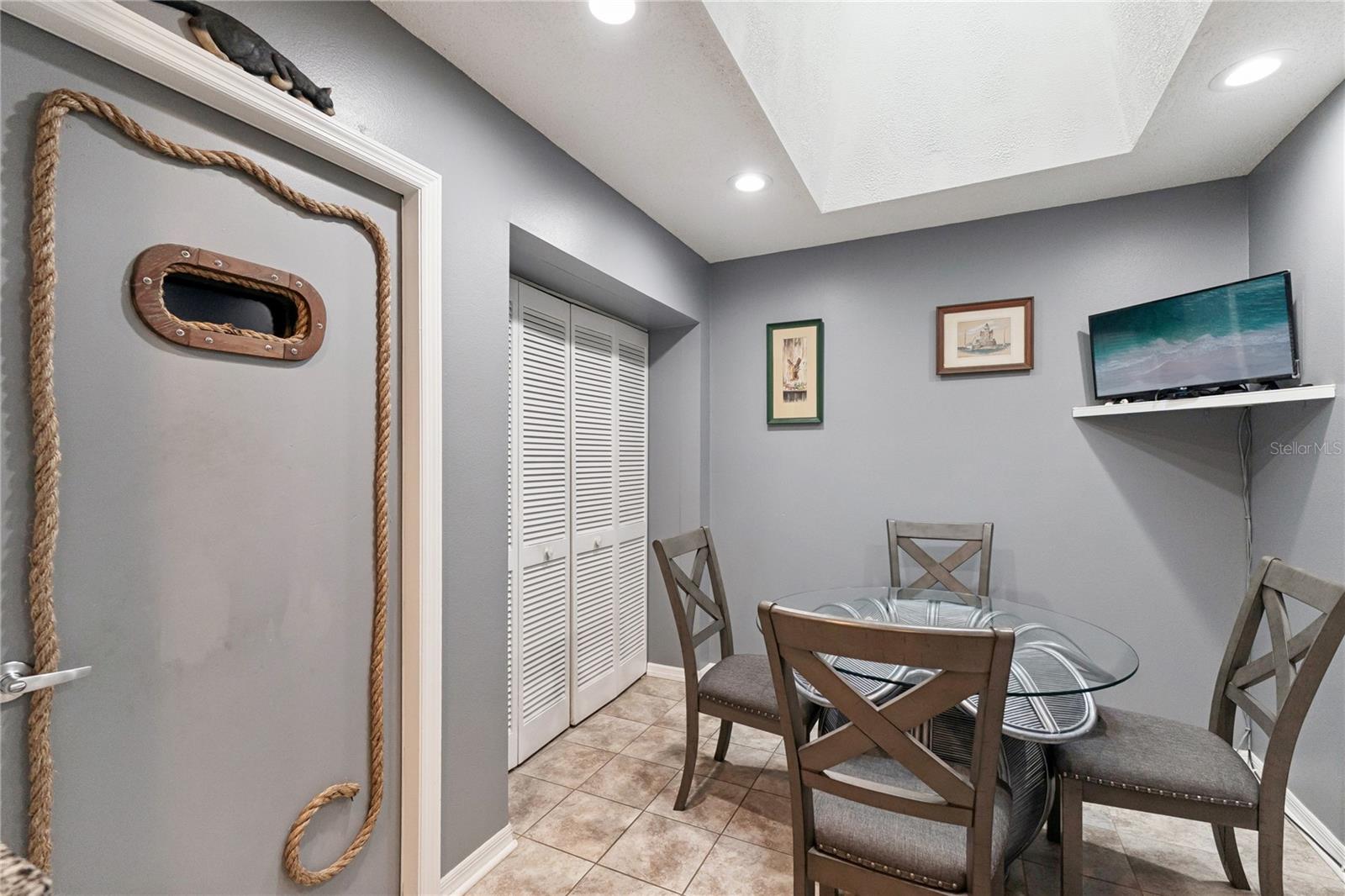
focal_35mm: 15
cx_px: 672
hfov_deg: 100.4
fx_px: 560
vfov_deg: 77.3
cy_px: 448
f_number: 2.8
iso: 500
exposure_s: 1/125
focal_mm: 10
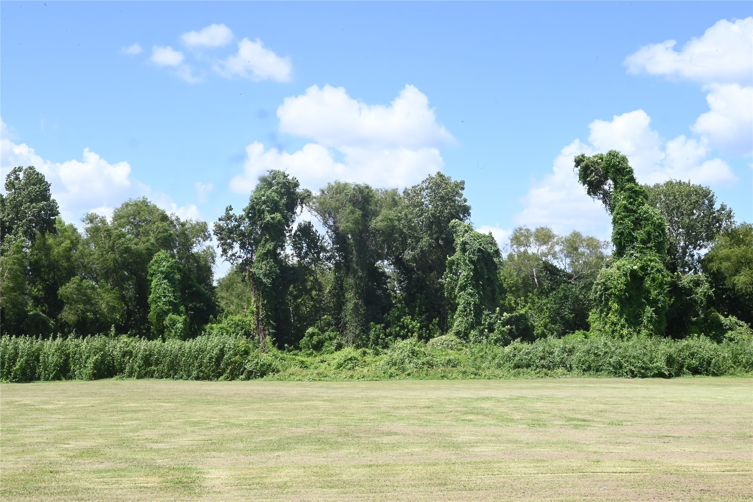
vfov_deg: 27.0
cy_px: 251
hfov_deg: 39.6
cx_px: 376
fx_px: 1046
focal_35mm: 50
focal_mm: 50
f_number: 29
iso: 500
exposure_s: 1/80
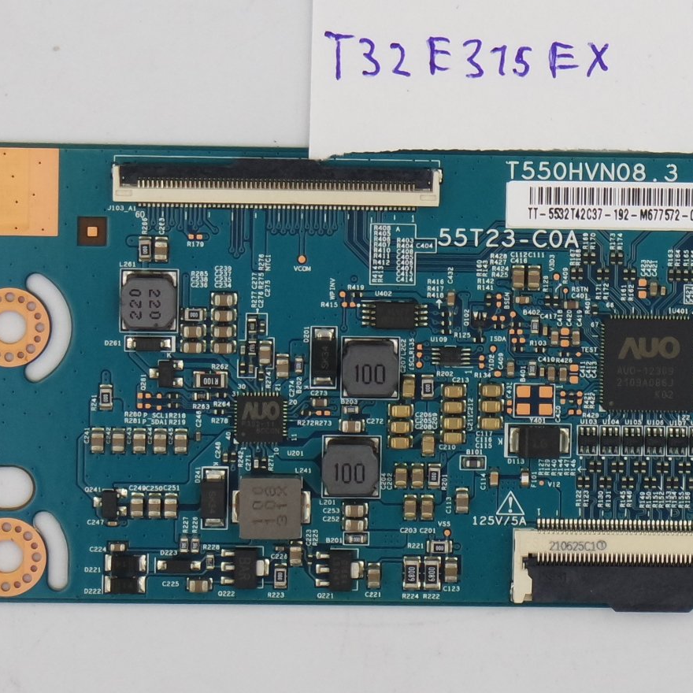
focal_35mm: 207
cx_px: 728
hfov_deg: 8.4
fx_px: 4688
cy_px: 126
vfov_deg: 8.4
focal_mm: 27
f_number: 5.6
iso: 200
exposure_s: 1/125
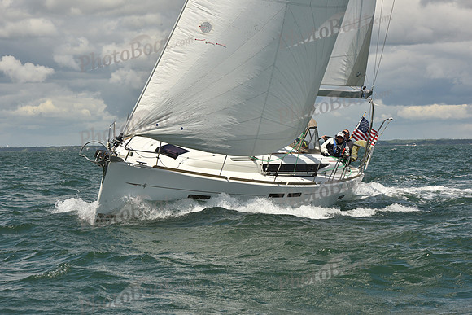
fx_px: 1705
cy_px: 158
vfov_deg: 10.6
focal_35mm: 130
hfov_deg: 15.8
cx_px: 236
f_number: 13
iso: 320
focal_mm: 130
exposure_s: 1/800
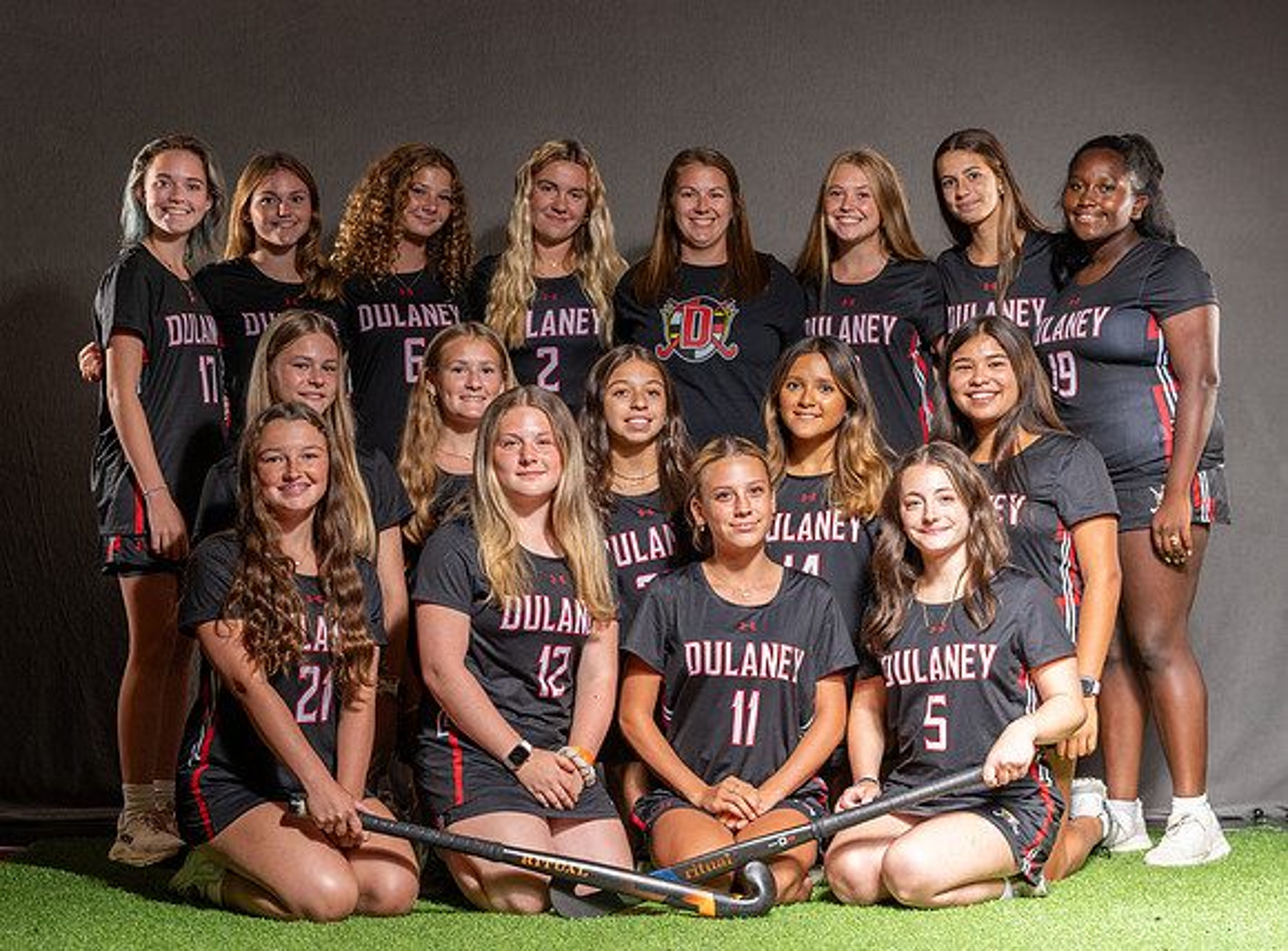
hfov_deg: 28.3
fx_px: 2552
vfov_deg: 21.1
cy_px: 519
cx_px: 622
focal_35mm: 69
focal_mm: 52
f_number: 6.3
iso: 160
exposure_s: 1/125
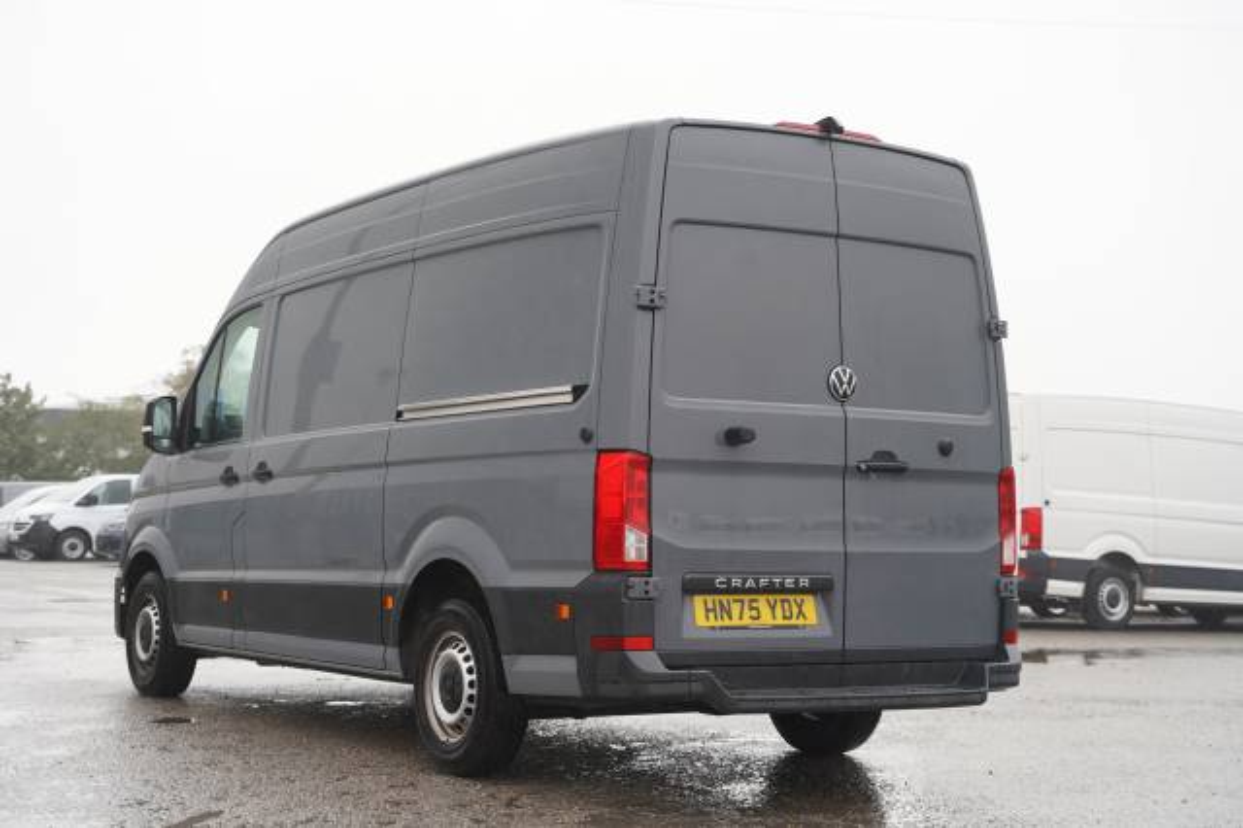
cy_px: 414
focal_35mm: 55
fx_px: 1901
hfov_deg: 36.2
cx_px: 622
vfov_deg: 24.5
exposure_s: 1/80
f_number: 4.5
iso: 100
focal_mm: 55.1
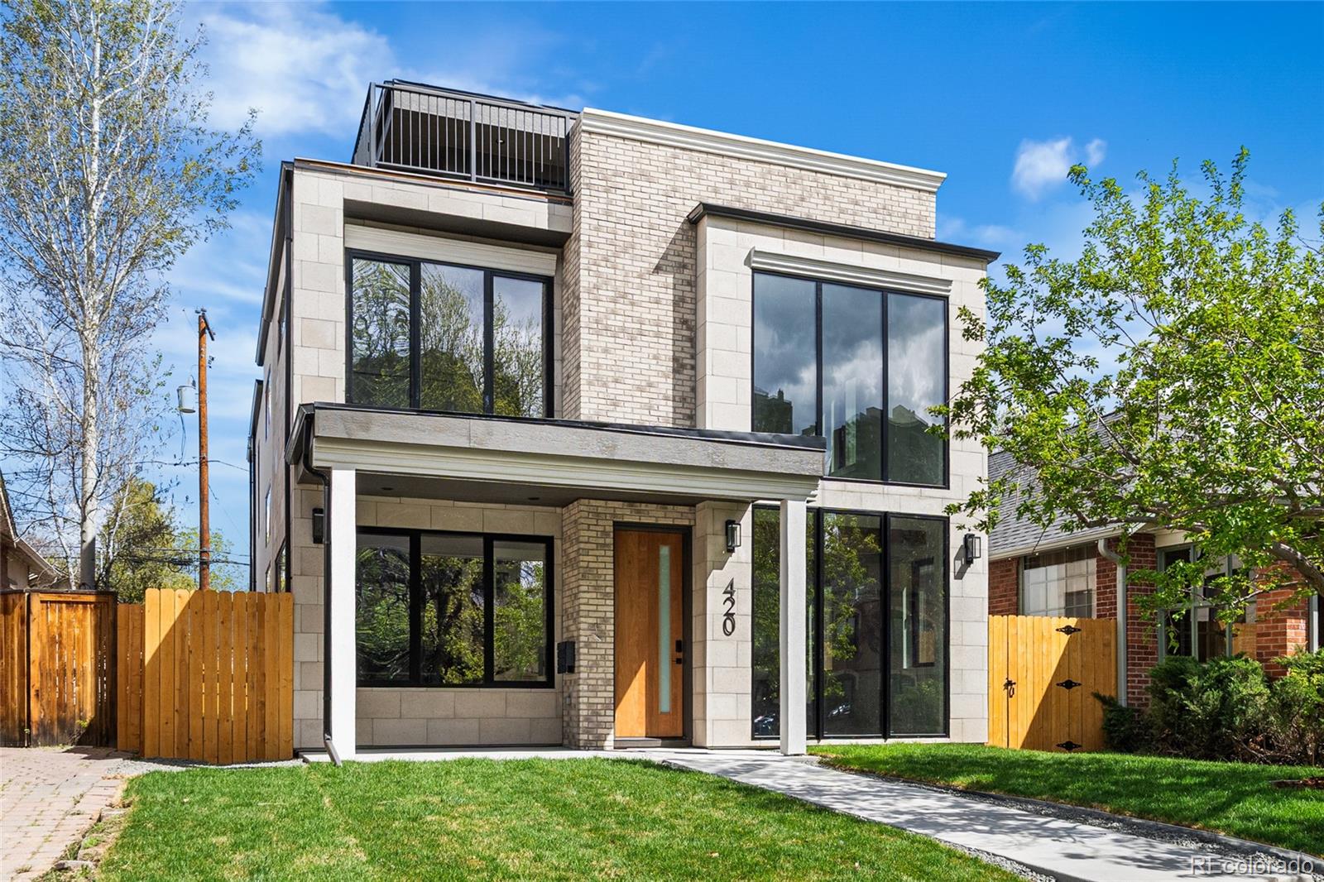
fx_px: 1066
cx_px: 662
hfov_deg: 63.7
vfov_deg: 44.9
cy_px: 441
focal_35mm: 29
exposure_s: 1/1250
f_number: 8
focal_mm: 19.5
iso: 640
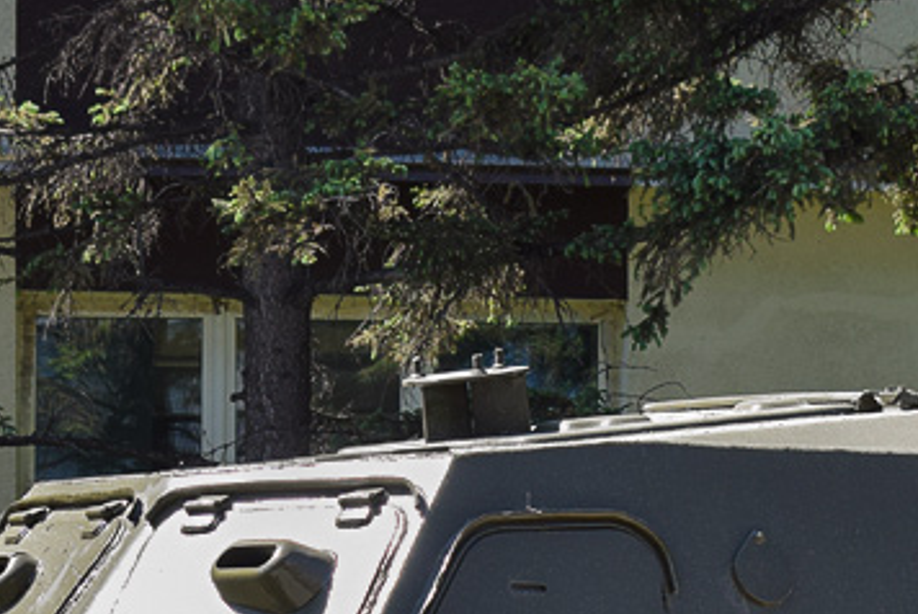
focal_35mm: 192
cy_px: 676
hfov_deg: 10.7
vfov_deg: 7.1
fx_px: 4900
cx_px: 320
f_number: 5.6
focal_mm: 38
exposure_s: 1/400
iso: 200
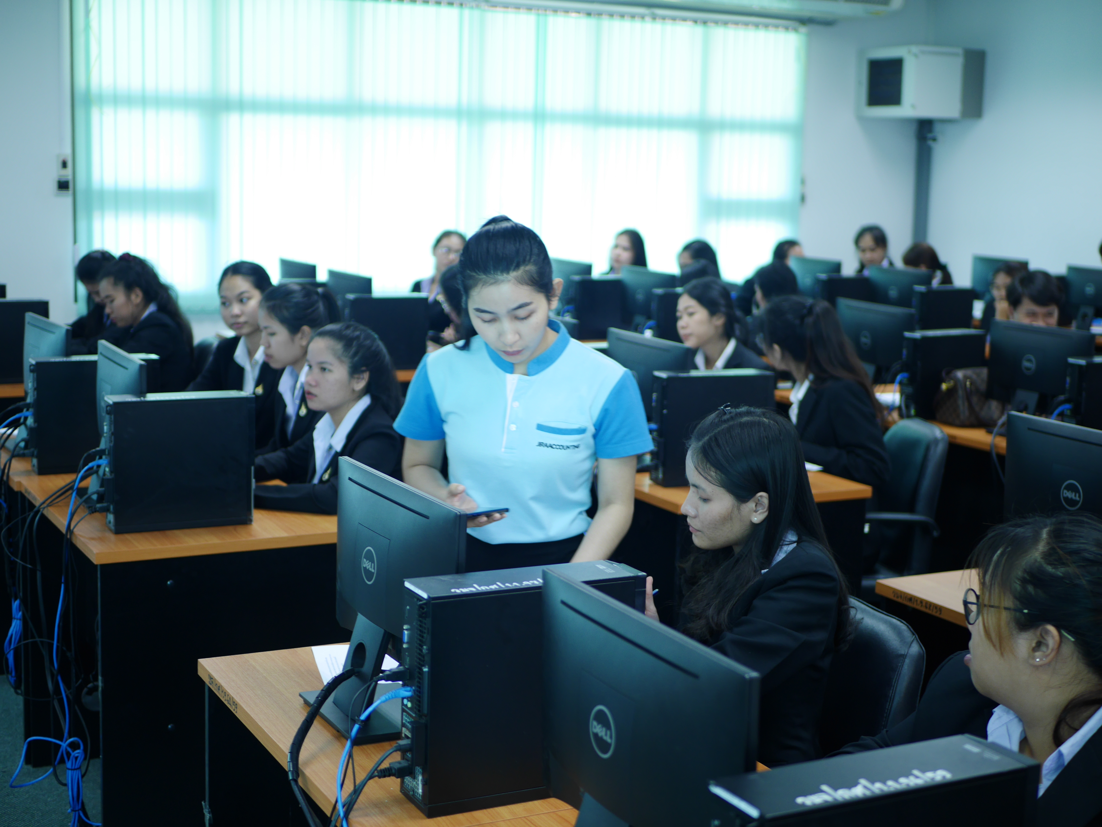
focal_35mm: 50
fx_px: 1592
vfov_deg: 29.1
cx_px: 551
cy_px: 414
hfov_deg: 38.2
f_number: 1.7
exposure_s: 1/60
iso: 200
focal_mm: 25
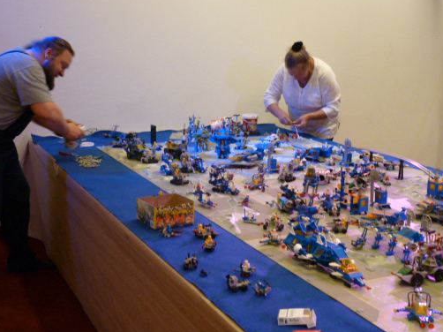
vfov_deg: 28.5
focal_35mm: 51
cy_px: 159
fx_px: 652
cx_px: 207
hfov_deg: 37.5
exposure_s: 1/20
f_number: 3.6
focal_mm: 6.5
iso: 400
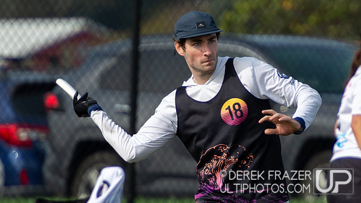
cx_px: 270
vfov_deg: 1.2
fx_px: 9935
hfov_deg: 2.1
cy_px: 152
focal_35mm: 1038
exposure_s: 1/2000
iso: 500
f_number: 5.6
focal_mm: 390
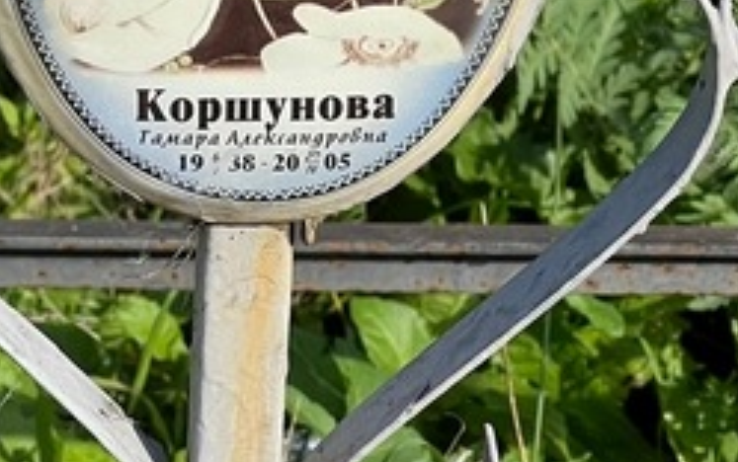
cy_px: -243
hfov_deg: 8.0
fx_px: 5273
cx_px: 139
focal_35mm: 262
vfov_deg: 5.0
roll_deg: -0.3
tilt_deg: -22.1
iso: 32
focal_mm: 9
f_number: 2.8
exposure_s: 1/911
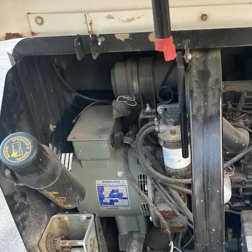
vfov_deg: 34.4
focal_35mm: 47
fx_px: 387
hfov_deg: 35.4
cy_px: 219
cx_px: 184
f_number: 1.8
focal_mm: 4.25
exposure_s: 1/71
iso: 125
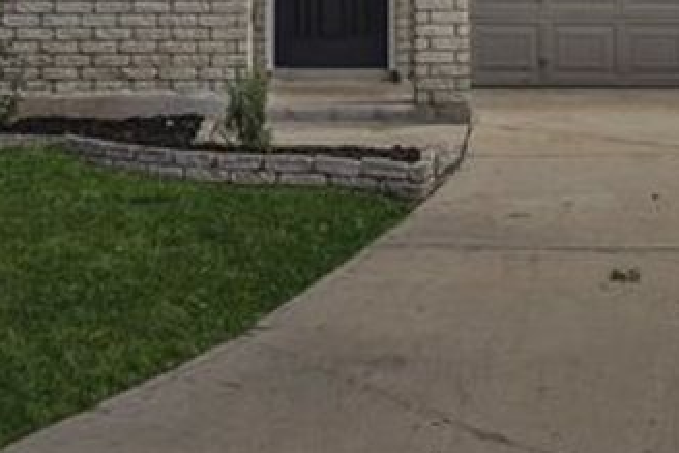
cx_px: 294
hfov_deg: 20.4
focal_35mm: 100
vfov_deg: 12.9
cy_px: -239
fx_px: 1887
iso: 200
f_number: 8
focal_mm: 32
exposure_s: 1/160
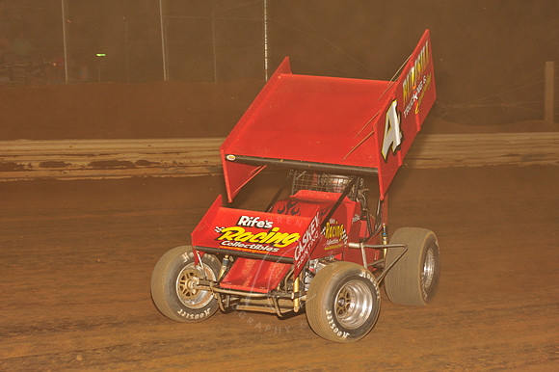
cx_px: 280
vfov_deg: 14.8
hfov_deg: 22.2
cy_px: 186
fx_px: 1428
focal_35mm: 92
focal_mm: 92
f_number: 6.3
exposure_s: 1/250
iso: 1000
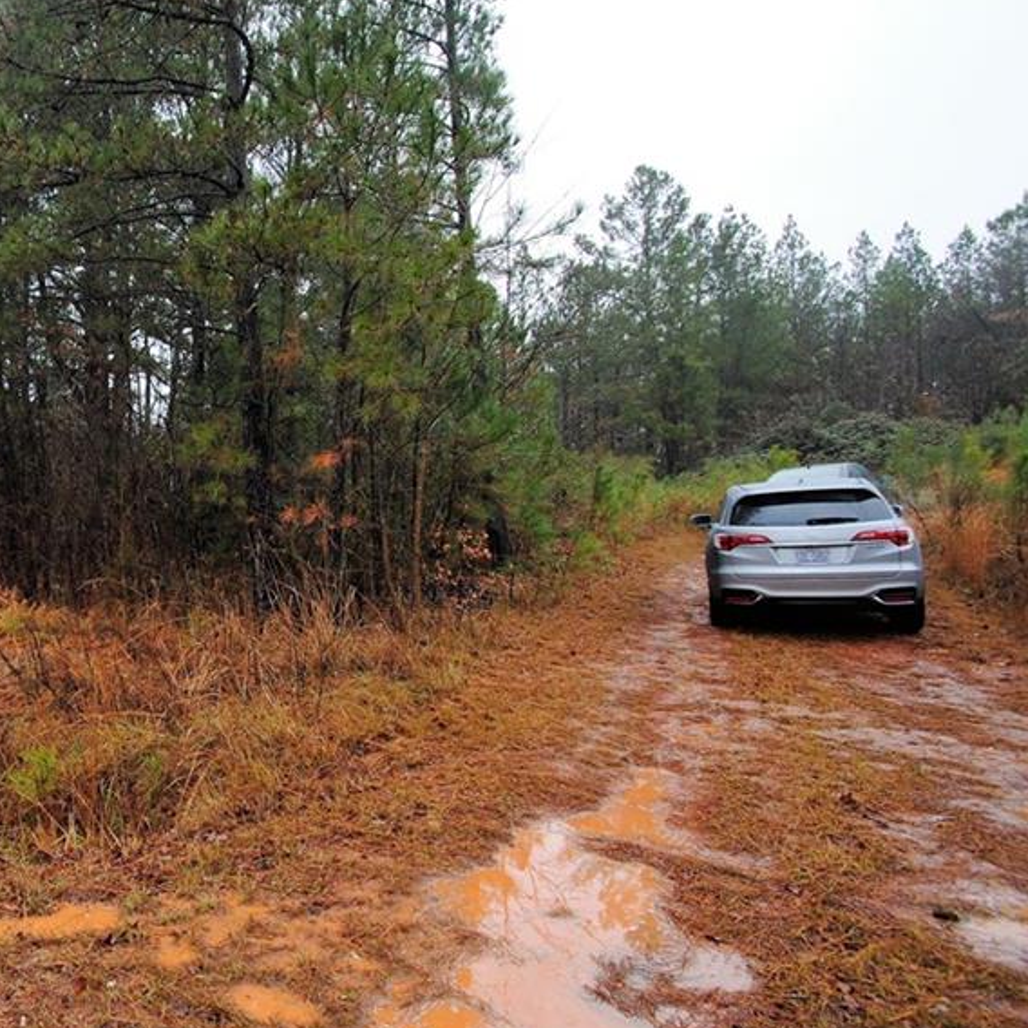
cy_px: 485
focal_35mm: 23
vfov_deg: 67.2
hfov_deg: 58.9
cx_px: 132
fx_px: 773
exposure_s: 1/100
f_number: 5
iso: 200
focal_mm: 10
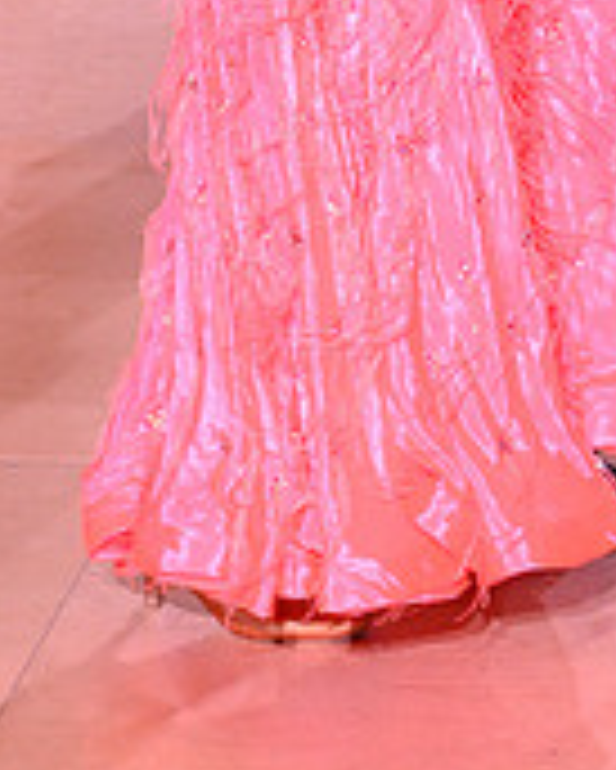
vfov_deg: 8.0
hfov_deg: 6.5
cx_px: 452
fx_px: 5419
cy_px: -369
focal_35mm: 238
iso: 2500
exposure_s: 1/250
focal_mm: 75
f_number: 5.6
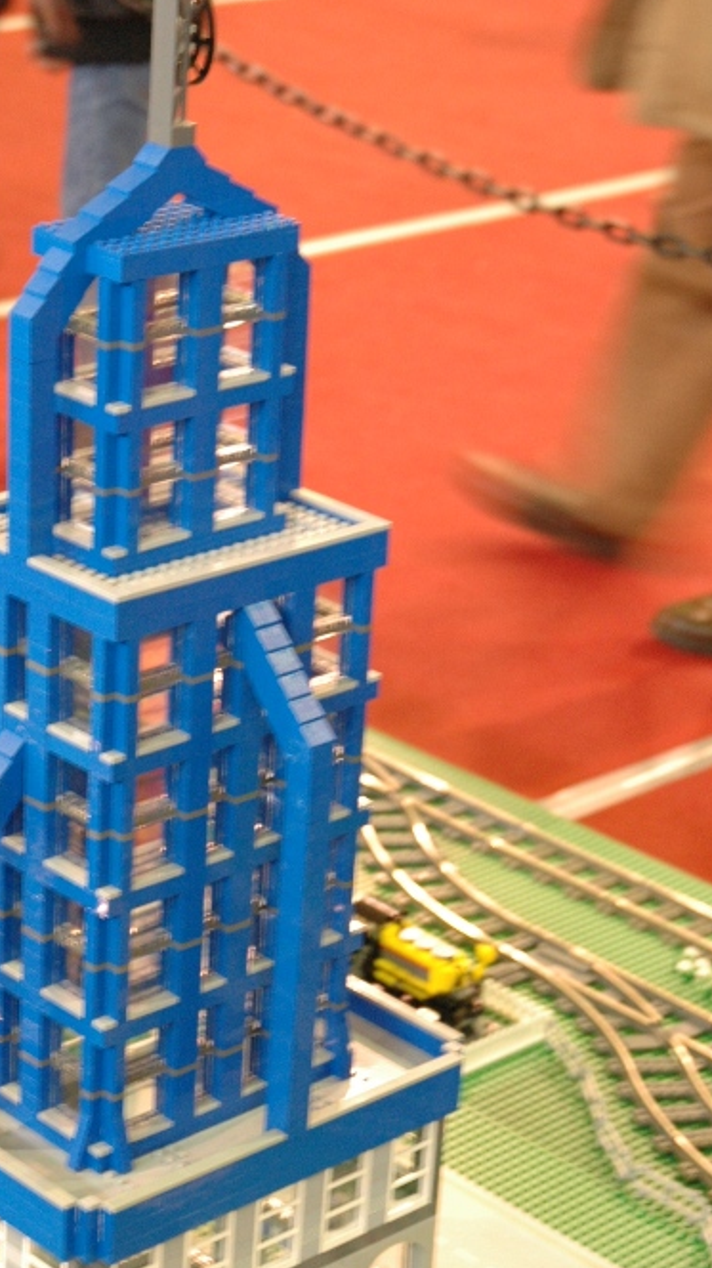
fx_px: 3091
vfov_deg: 23.1
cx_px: 170
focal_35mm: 92
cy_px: 764
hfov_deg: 13.1
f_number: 5
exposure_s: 1/10
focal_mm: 38
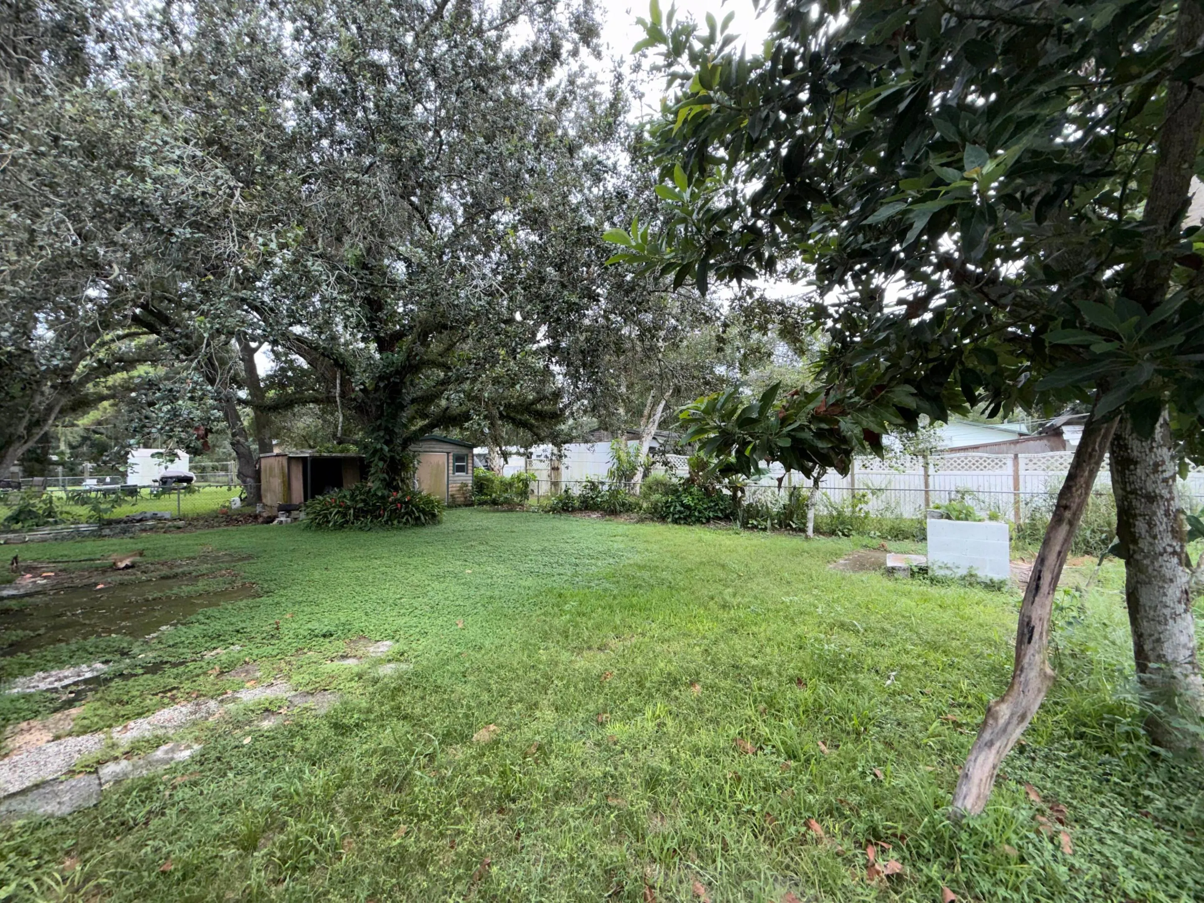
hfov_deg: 102.1
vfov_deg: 85.7
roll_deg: +0.6
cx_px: 602
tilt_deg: +1.6
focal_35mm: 14
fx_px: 487
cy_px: 452
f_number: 2.2
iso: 40
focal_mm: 2.22
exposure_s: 1/122
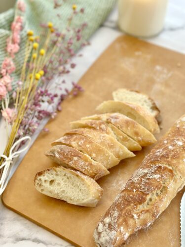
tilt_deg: -56.1
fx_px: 342
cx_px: 92
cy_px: 124
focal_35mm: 48
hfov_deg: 30.3
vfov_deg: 39.7
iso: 100
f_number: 1.78
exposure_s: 1/158
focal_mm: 6.86
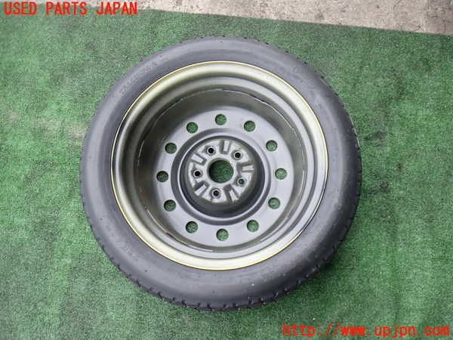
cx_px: 226
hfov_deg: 60.0
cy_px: 170
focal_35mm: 30
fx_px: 393
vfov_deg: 46.8
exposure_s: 1/160
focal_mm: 5.4
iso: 100
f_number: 2.3
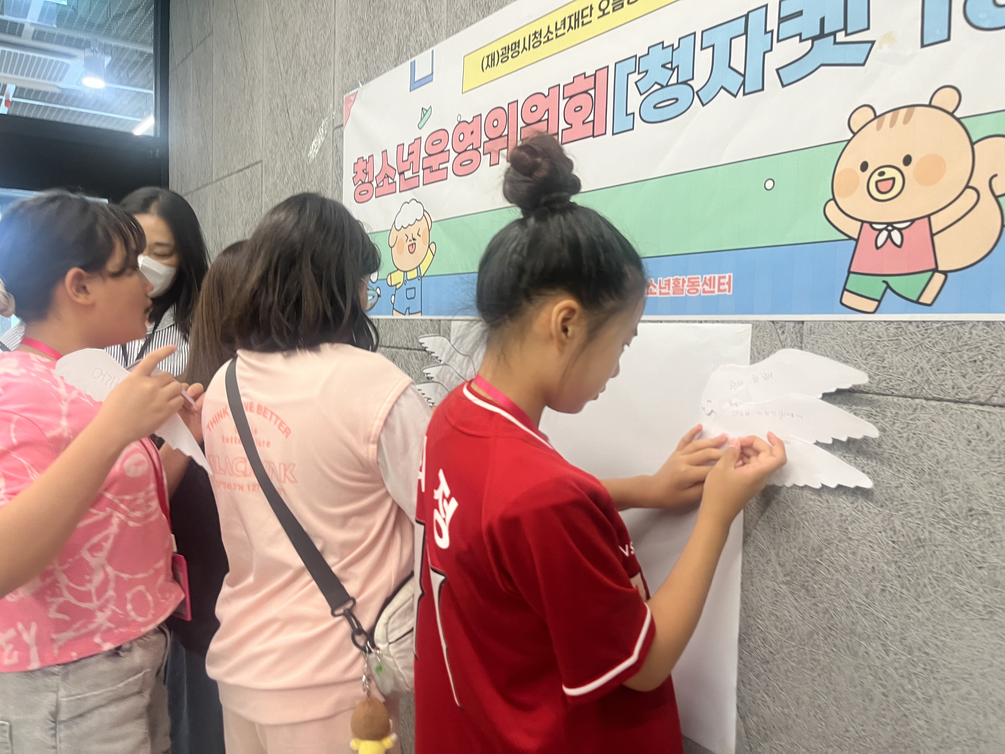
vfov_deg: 53.1
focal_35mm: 26
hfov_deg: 67.3
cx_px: 502
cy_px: 377
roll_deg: -3.1
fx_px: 755
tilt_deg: -0.7
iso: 100
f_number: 1.6
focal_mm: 5.1
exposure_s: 1/60
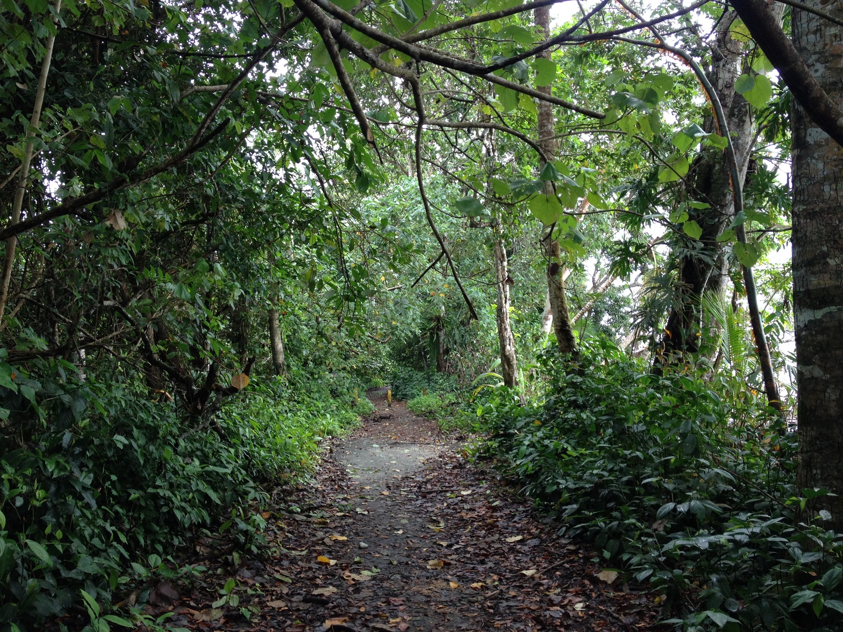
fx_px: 852
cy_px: 316
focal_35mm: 35
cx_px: 422
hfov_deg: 52.6
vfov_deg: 40.7
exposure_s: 1/120
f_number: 2.4
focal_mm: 4.28
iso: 80
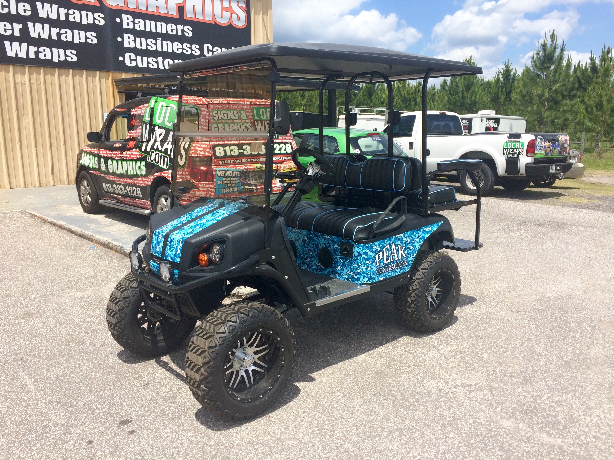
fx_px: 514
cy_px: 230
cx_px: 307
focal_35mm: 29
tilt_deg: -10.9
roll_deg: +1.0
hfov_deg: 61.7
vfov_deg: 48.2
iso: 32
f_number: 2.2
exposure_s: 1/2053
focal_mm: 4.15
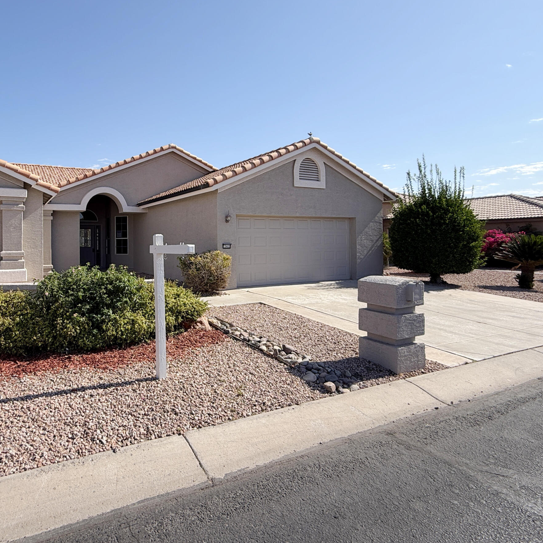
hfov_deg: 69.7
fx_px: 373
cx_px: 174
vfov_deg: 71.8
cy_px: 236
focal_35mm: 21
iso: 20
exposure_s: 1/970
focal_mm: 2.22
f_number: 2.2
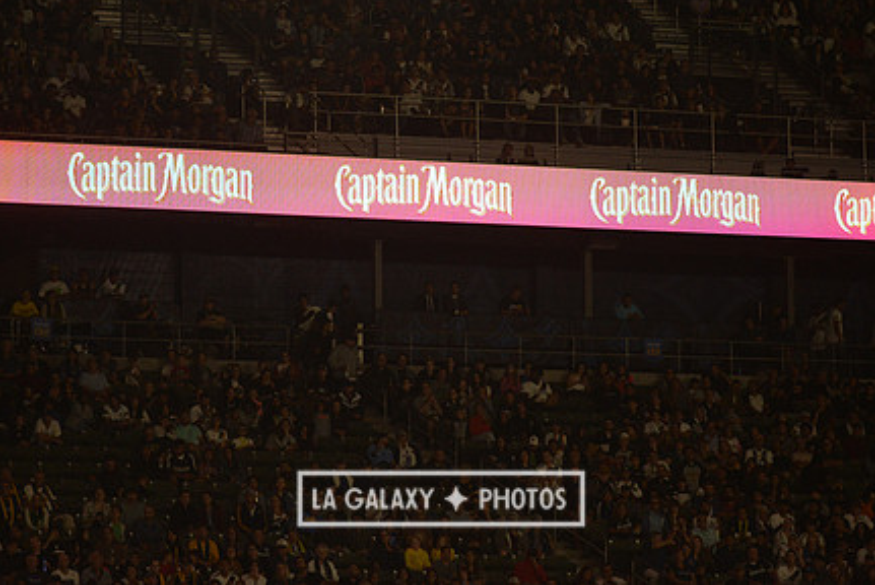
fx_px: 6542
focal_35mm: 269
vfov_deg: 5.1
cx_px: 441
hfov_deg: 7.7
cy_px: 194
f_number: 2.8
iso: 1600
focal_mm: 200
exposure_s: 1/3200
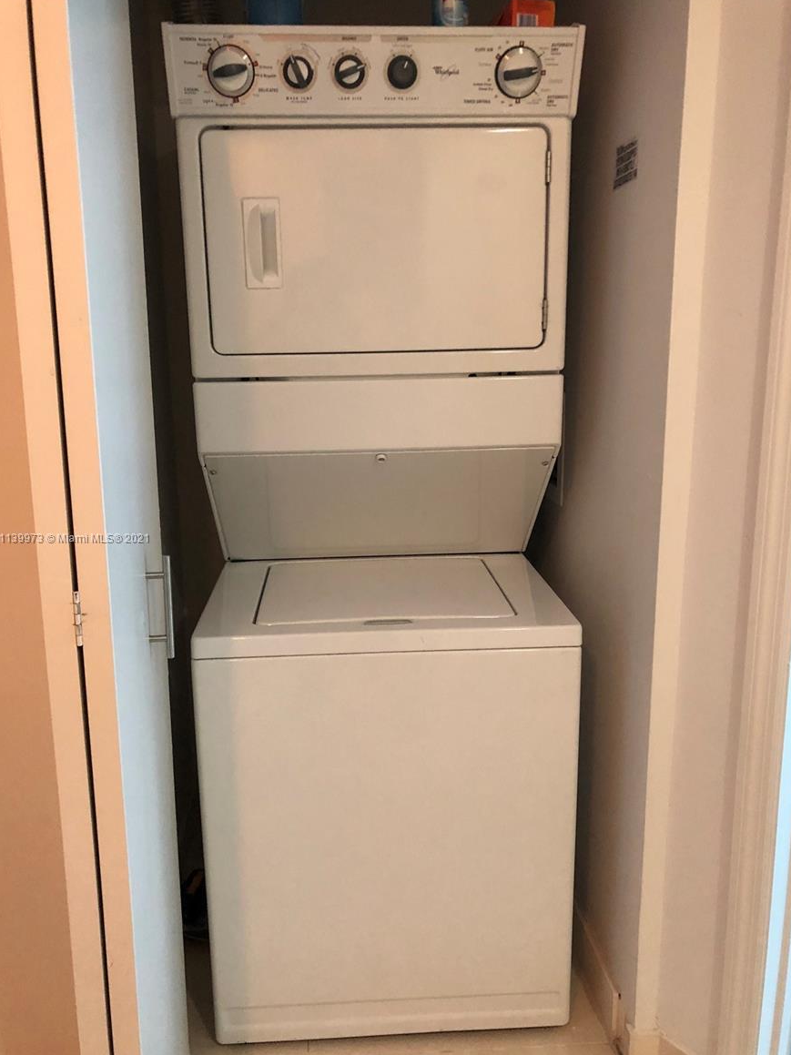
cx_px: 392
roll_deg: +0.4
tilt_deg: -11.1
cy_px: 539
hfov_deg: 48.2
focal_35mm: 29
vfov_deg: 61.7
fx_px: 884
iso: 100
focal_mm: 4
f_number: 1.8
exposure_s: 1/15
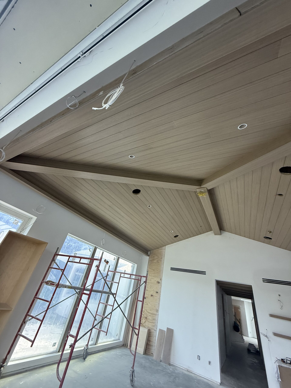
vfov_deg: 102.1
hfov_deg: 85.7
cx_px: 146
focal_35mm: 14
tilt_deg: +31.9
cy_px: 194
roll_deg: -13.0
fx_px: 157
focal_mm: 2.22
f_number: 2.2
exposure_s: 1/99
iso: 200
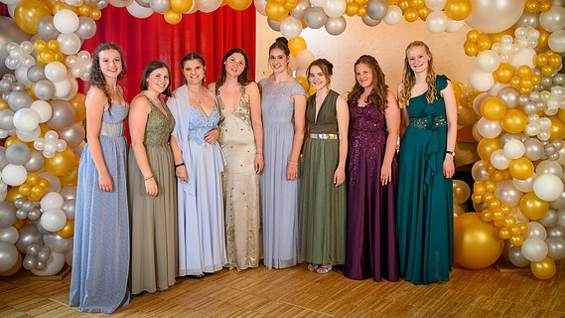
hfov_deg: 51.6
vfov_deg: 30.4
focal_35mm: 39
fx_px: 584
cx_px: 283
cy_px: 130
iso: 1250
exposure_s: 1/100
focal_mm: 35
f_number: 3.5
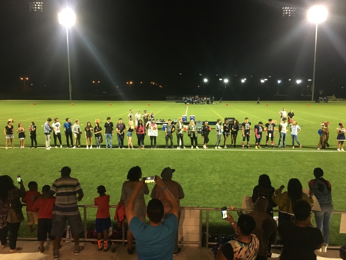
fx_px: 300
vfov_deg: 46.8
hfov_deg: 60.0
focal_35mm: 30
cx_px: 173
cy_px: 131
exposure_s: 1/30
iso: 160
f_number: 2.2
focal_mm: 4.15
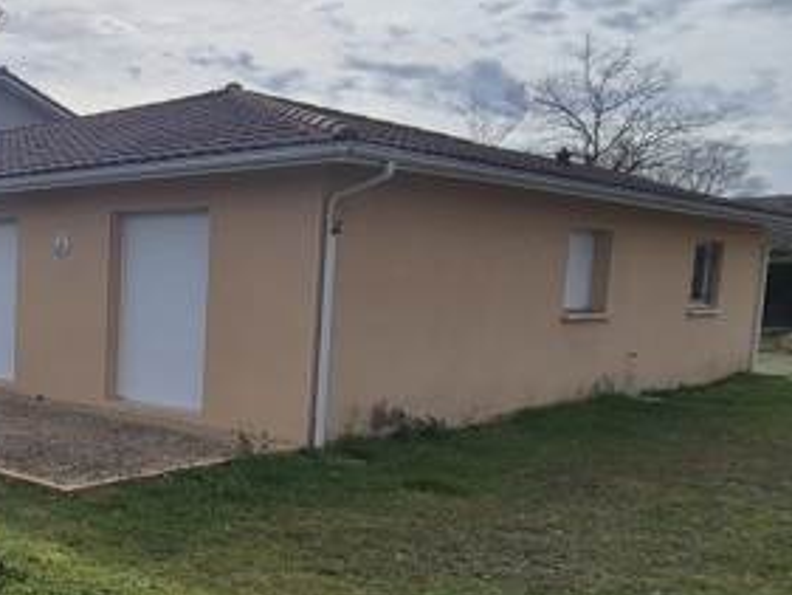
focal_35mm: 37
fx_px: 847
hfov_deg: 41.8
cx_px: -39
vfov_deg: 38.4
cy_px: 384
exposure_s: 1/5616
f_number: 2.2
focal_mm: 2.2
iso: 50
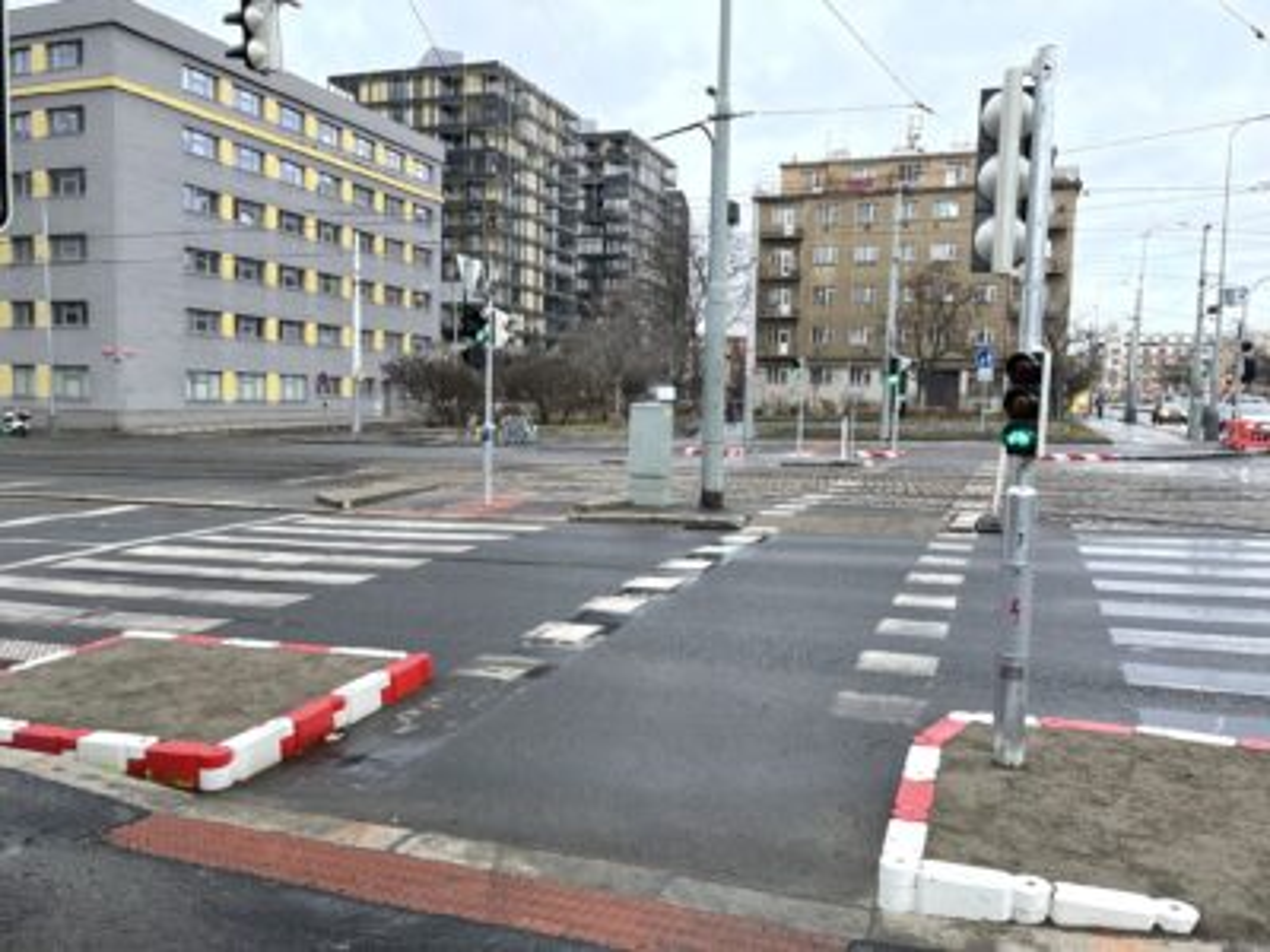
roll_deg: +0.3
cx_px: 635
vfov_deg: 53.1
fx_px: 954
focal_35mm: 26
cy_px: 476
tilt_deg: -4.2
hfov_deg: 67.3
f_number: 1.6
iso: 125
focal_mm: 4.2
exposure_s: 1/113
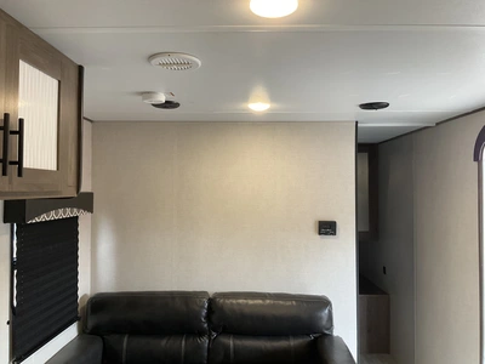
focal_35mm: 29
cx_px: 242
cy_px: 182
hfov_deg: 61.7
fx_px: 406
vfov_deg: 48.2
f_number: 1.8
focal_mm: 3
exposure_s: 1/60
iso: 100
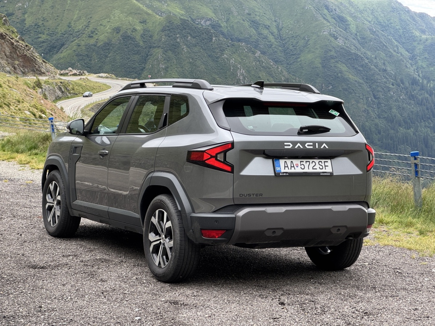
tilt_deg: -7.6
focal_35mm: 77
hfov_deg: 25.3
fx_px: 968
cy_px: 163
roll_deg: +2.1
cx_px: 218
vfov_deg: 19.1
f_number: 2.8
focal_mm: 9
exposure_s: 1/99
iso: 50
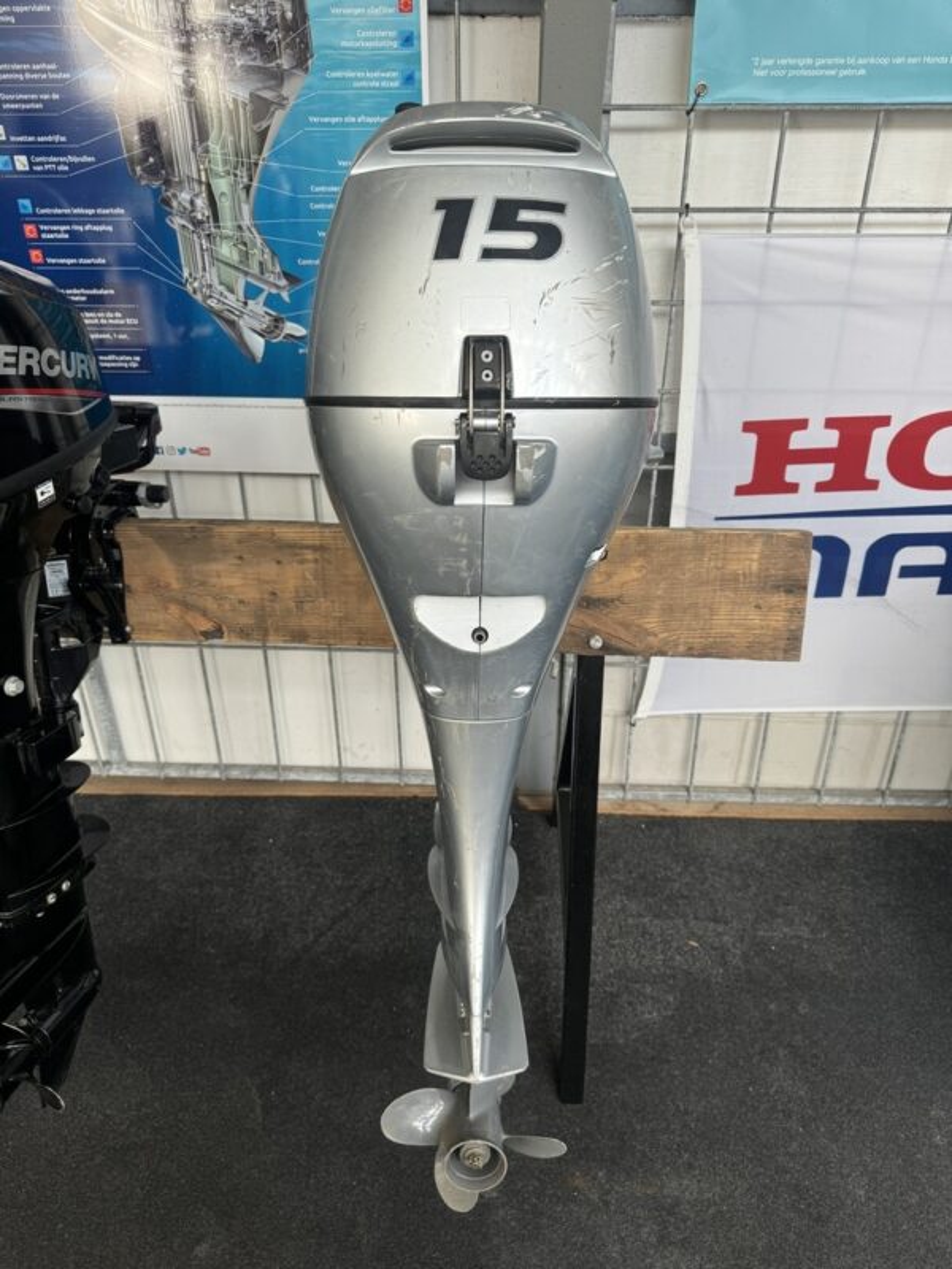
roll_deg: +0.6
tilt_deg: -30.7
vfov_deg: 71.6
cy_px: 634
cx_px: 476
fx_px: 880
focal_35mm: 24
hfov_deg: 56.8
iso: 100
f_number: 1.78
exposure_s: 1/121
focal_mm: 6.76
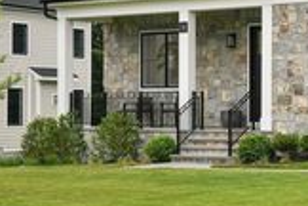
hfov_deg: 17.9
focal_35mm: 108
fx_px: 924
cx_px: 380
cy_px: 3
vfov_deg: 12.5
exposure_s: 1/25
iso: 100
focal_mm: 35
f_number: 11
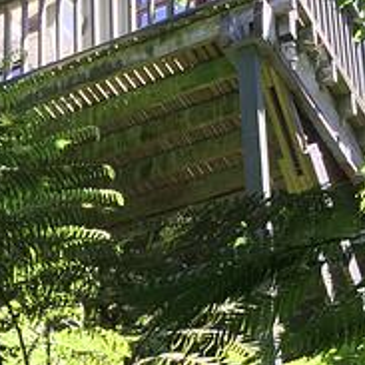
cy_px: 400
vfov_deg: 19.1
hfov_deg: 18.7
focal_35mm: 87
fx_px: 1038
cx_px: -98
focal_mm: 4.15
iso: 25
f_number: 2.2
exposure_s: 1/100
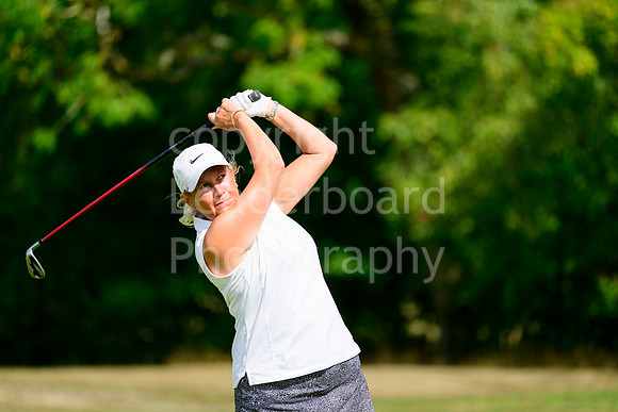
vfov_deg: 3.8
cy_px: 206
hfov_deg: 5.7
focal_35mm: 360
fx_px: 6181
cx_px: 309
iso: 400
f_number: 5.6
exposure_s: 1/2000
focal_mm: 360
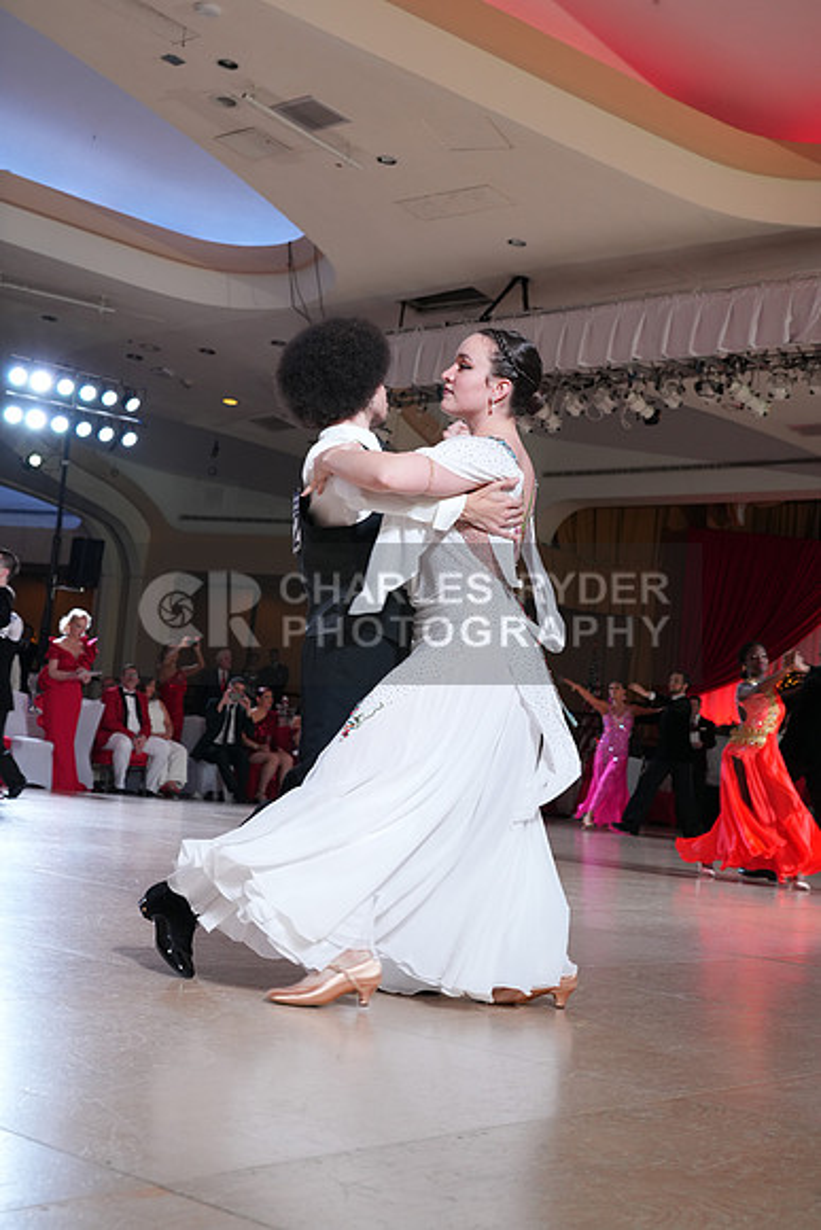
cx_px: 410
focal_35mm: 46
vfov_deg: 42.7
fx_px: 1573
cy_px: 615
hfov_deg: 29.3
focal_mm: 46
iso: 1000
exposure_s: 1/200
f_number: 5.6
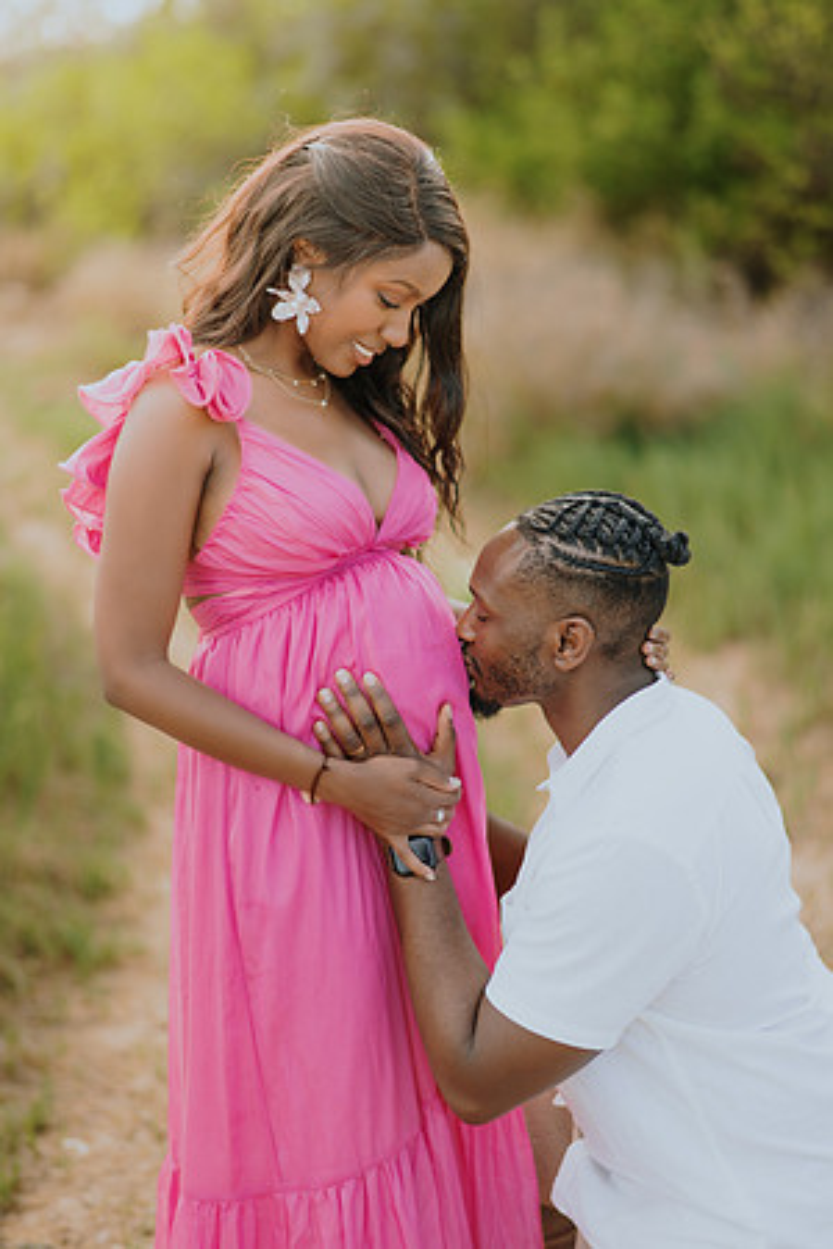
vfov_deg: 34.5
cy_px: 624
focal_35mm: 58
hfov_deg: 23.4
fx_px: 2013
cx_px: 416
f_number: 1.4
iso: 50
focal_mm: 58
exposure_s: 1/640
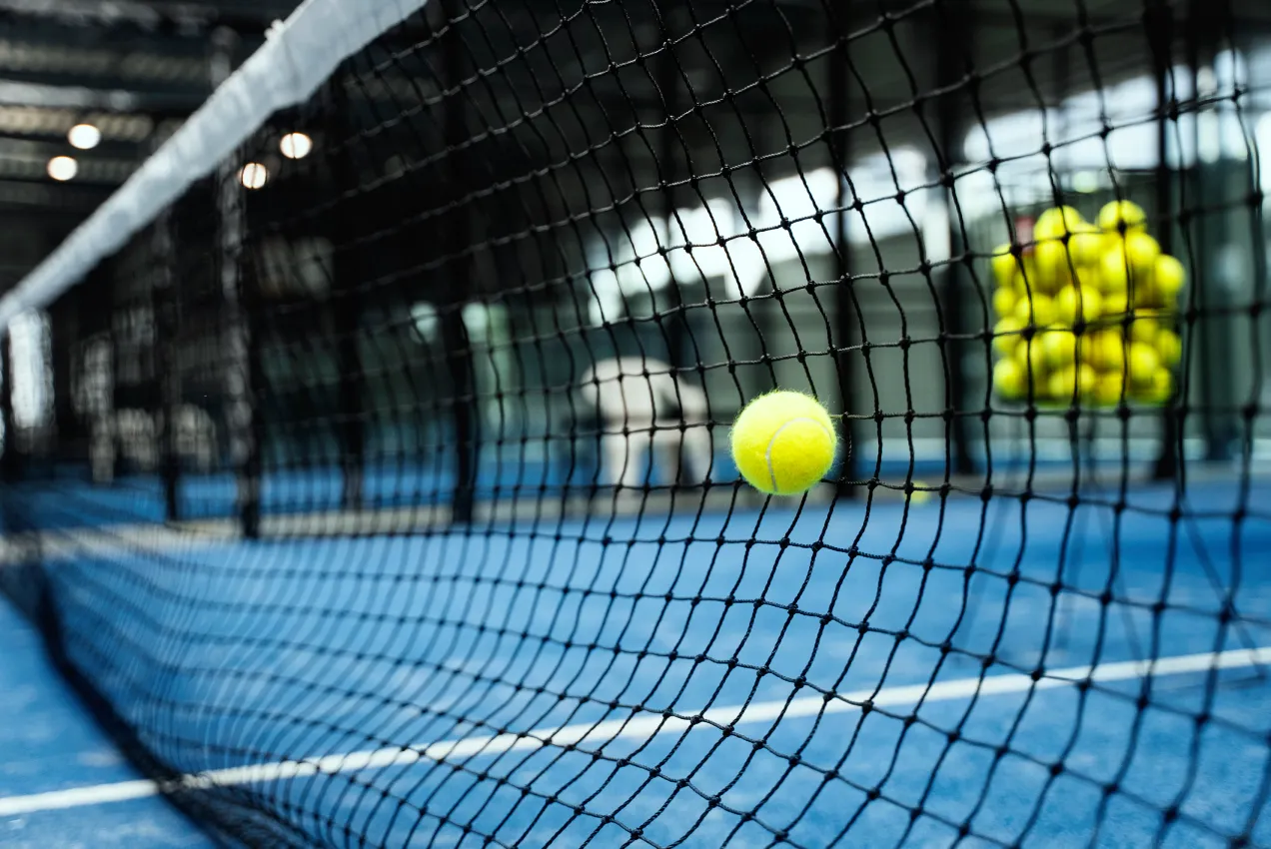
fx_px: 1696
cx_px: 636
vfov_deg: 28.1
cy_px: 424
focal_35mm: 48
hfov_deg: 41.1
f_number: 2.8
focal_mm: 48
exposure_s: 1/800
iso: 1600
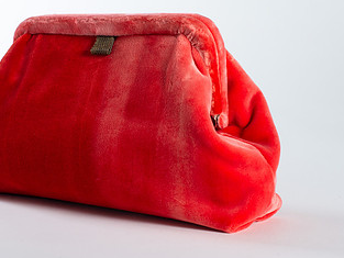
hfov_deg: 22.0
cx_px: 143
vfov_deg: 16.6
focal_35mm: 89
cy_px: 105
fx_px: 885
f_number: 7.1
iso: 200
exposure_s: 1/200
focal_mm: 50
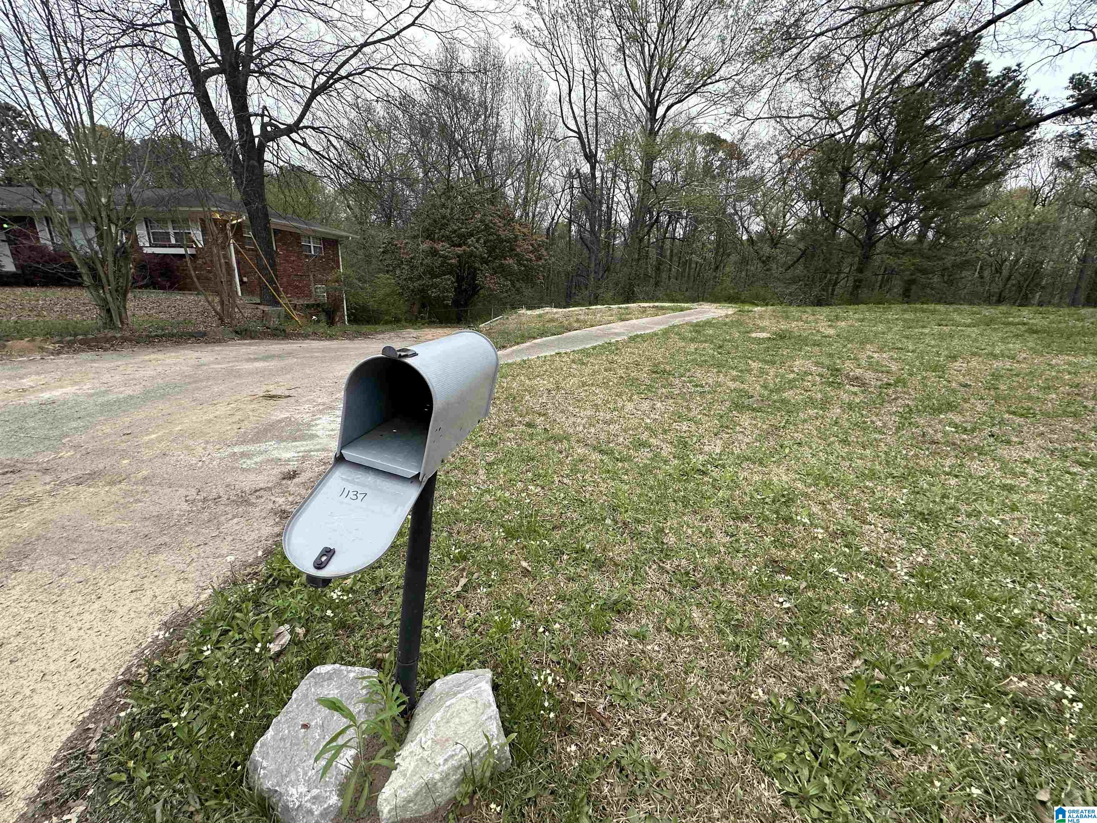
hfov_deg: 102.1
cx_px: 548
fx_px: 444
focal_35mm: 14
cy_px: 412
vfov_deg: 85.7
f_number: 2.2
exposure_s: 1/159
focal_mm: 2.22
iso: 40
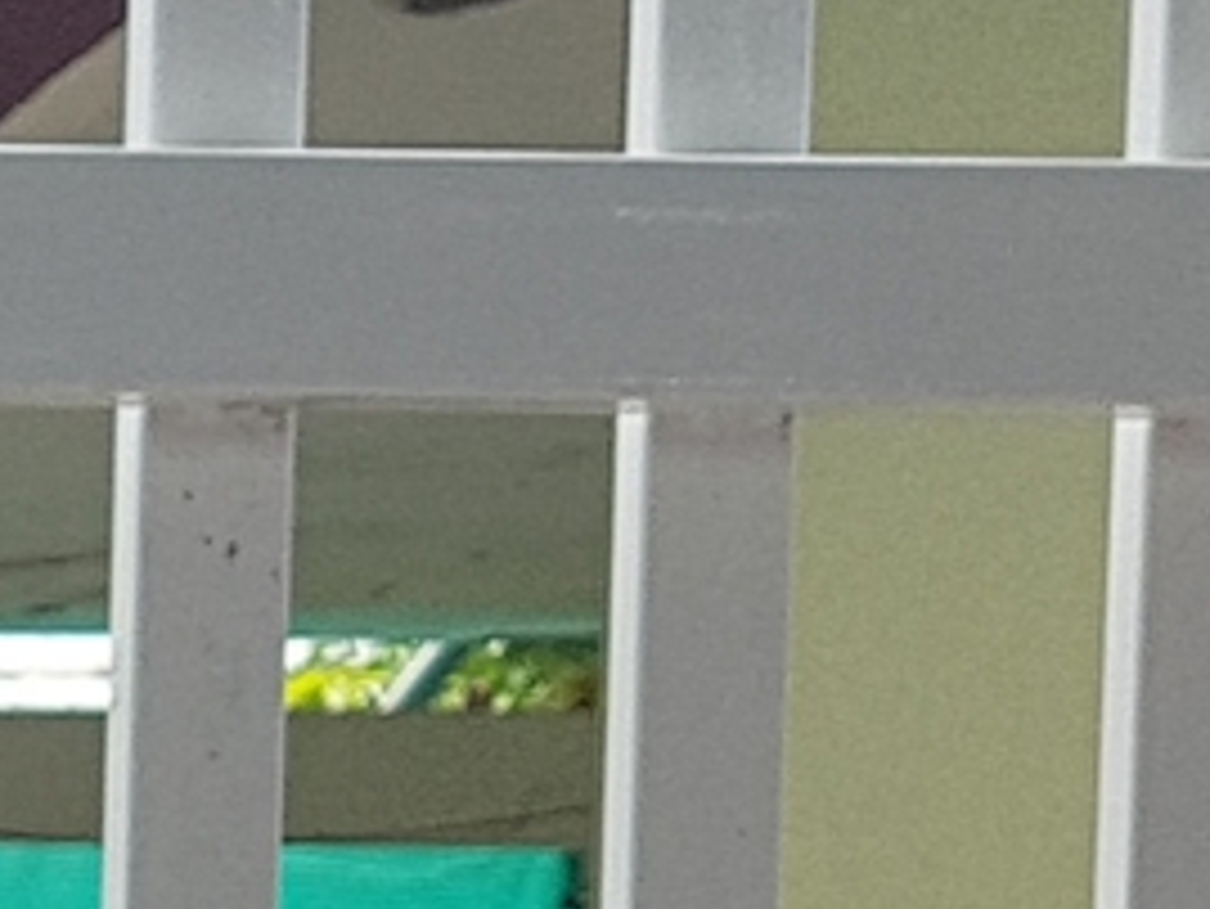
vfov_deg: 7.3
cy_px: 2133
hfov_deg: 8.9
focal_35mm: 193
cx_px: -1997
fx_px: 6749
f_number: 1.7
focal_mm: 4.2
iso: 50
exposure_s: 1/399
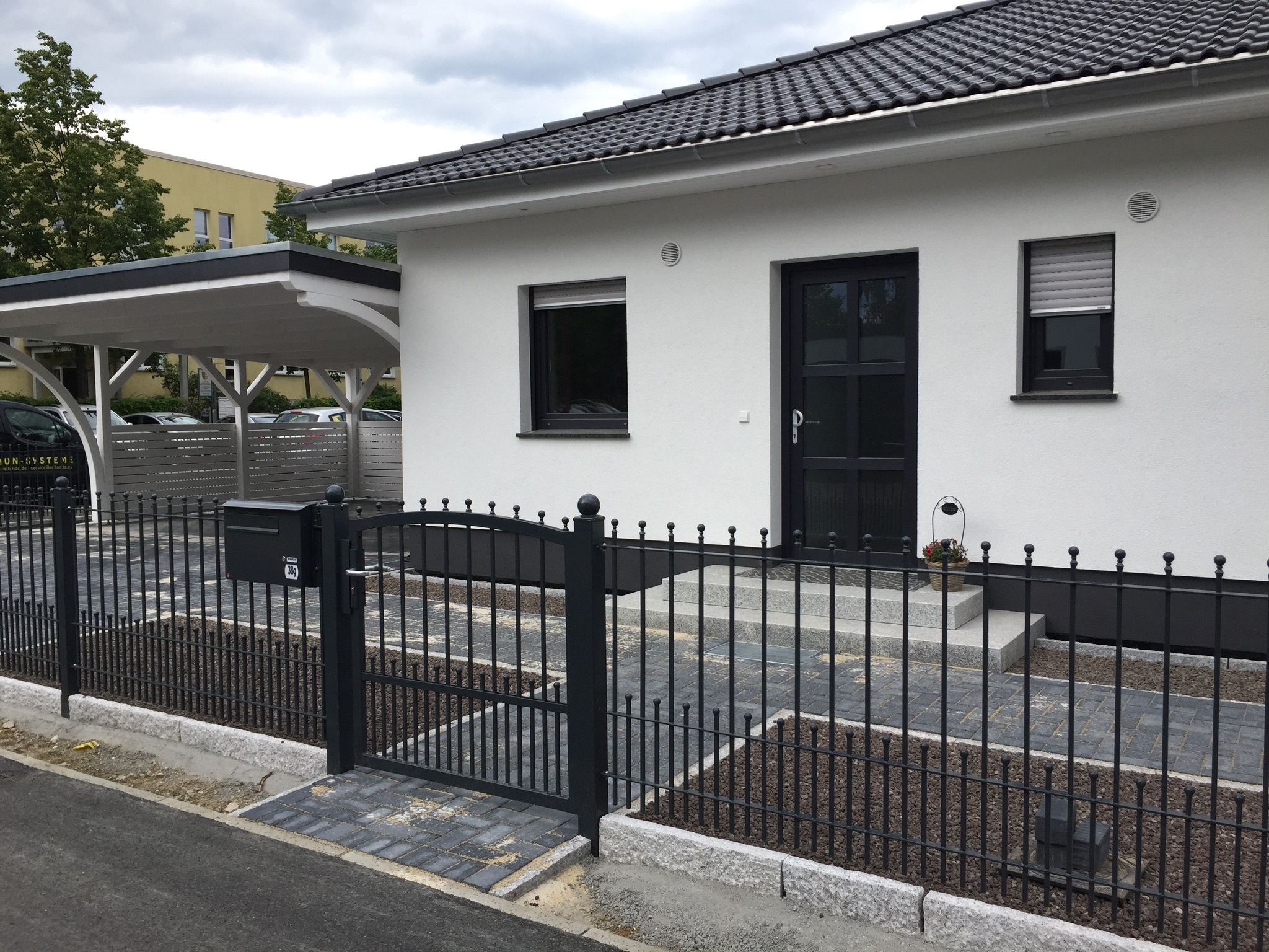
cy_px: 476
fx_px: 1063
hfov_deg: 61.7
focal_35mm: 29
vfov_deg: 48.2
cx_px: 634
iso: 32
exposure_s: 1/1014
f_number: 2.2
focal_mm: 4.15
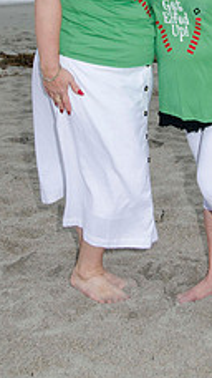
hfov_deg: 12.5
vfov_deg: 21.6
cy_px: 23
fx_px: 961
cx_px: 164
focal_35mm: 96
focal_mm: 31
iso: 100
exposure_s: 1/50
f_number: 5.6
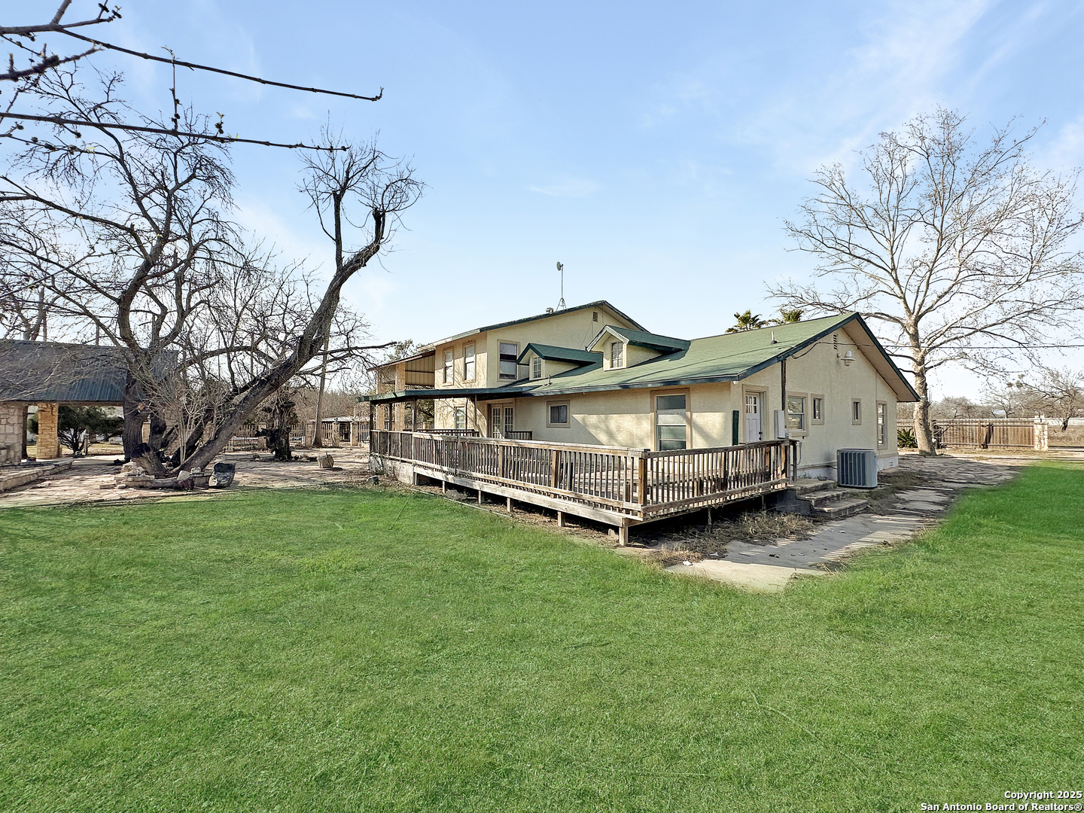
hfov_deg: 102.1
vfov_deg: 85.7
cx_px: 542
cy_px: 406
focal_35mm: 14
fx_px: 438
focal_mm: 2.22
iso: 50
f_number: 2.2
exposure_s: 1/3861
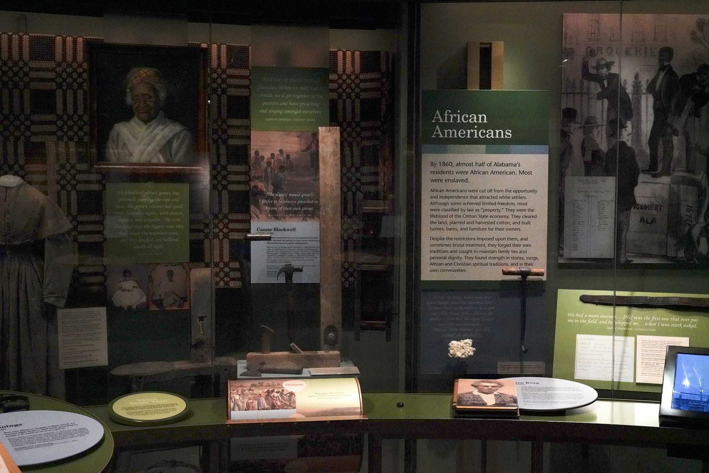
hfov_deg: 44.5
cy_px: 236
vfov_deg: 30.5
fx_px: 867
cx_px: 354
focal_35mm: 44
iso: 10000
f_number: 5.6
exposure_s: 1/100
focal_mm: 44
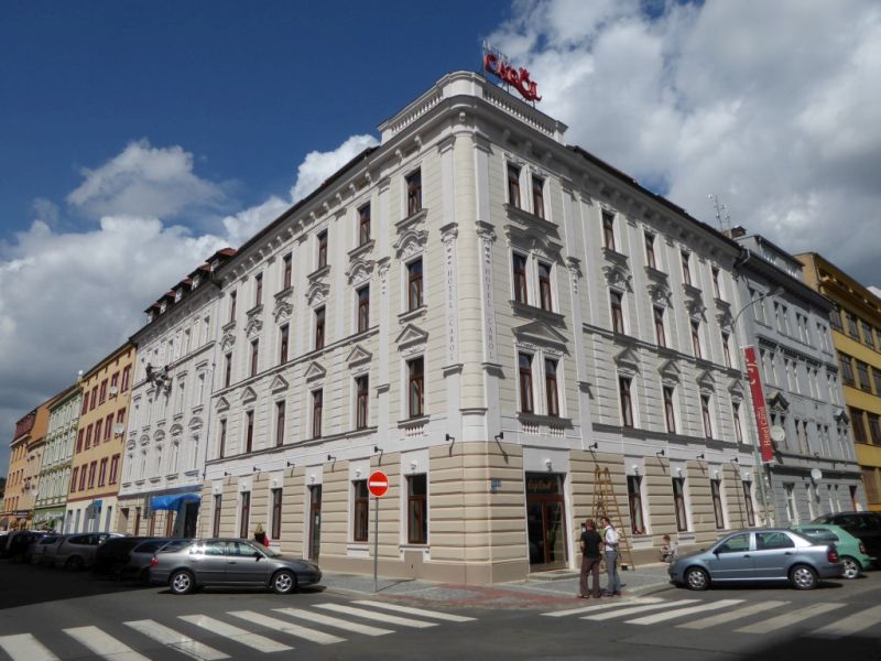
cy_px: 330
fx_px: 611
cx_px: 440
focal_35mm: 24
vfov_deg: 56.8
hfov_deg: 71.6
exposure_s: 1/1600
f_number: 4.5
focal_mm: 4.3
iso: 100
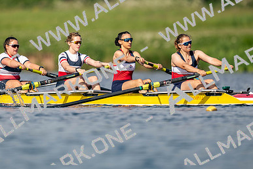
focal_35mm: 901
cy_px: 53
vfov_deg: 1.5
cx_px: 111
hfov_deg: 2.3
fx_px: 6337
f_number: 4
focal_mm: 600
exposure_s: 1/2500
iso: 220
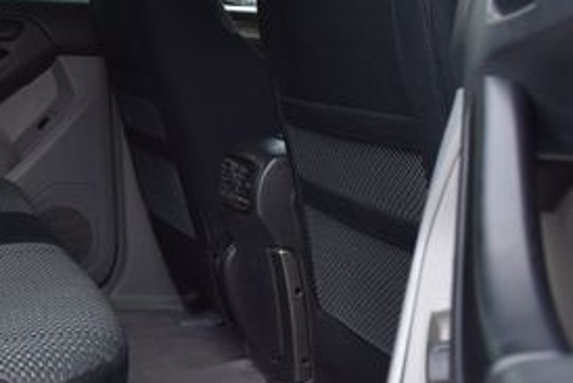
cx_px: -46
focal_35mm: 63
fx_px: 1003
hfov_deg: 29.0
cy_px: 138
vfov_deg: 21.5
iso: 400
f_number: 8
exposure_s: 1/50
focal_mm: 18
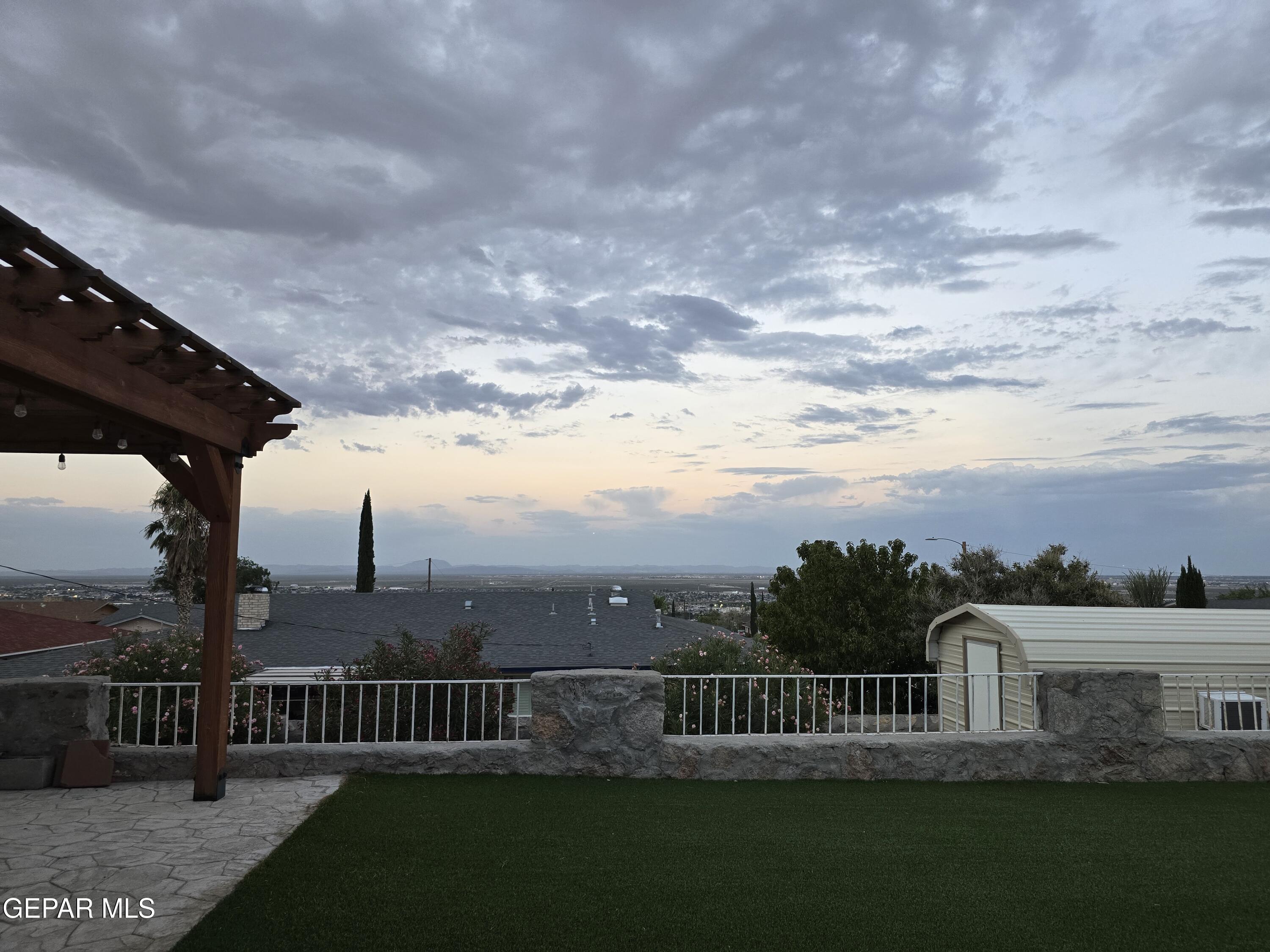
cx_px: 635
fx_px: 844
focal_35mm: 23
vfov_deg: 58.9
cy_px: 476
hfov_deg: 73.9
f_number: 1.7
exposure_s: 1/180
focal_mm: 6.3
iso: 160
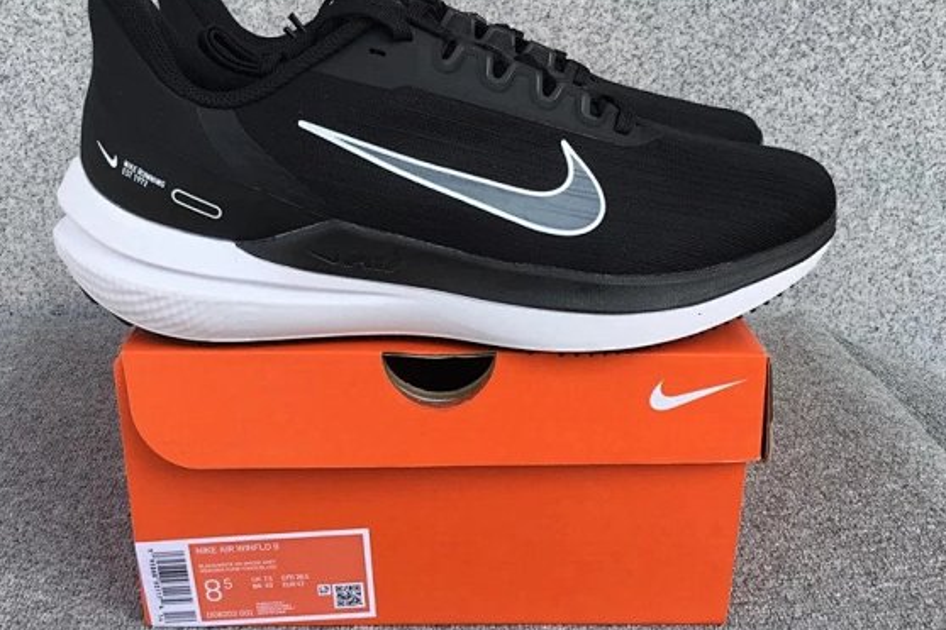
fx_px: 972
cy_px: 290
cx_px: 461
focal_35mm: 37
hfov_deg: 51.9
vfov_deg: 35.9
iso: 25
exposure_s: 1/335
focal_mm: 3.3
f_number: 2.4
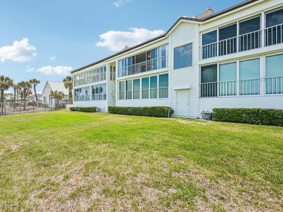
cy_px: 104
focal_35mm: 16
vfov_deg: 78.1
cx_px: 123
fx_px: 131
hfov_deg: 93.9
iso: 100
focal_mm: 14
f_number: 8
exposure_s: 1/250
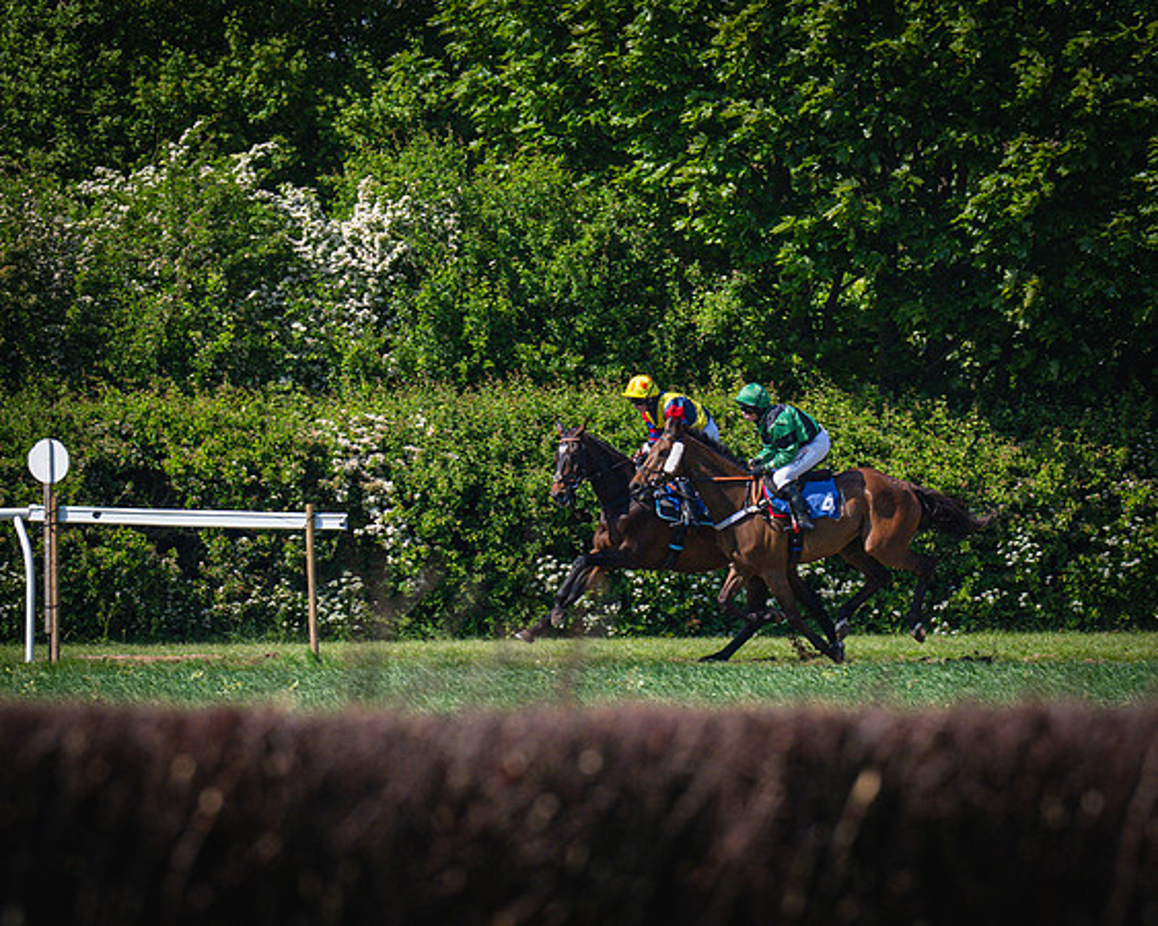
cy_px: 540
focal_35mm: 532
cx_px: 692
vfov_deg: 2.9
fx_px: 18238
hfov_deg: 3.6
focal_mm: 190
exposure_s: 1/2000
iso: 400
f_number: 5
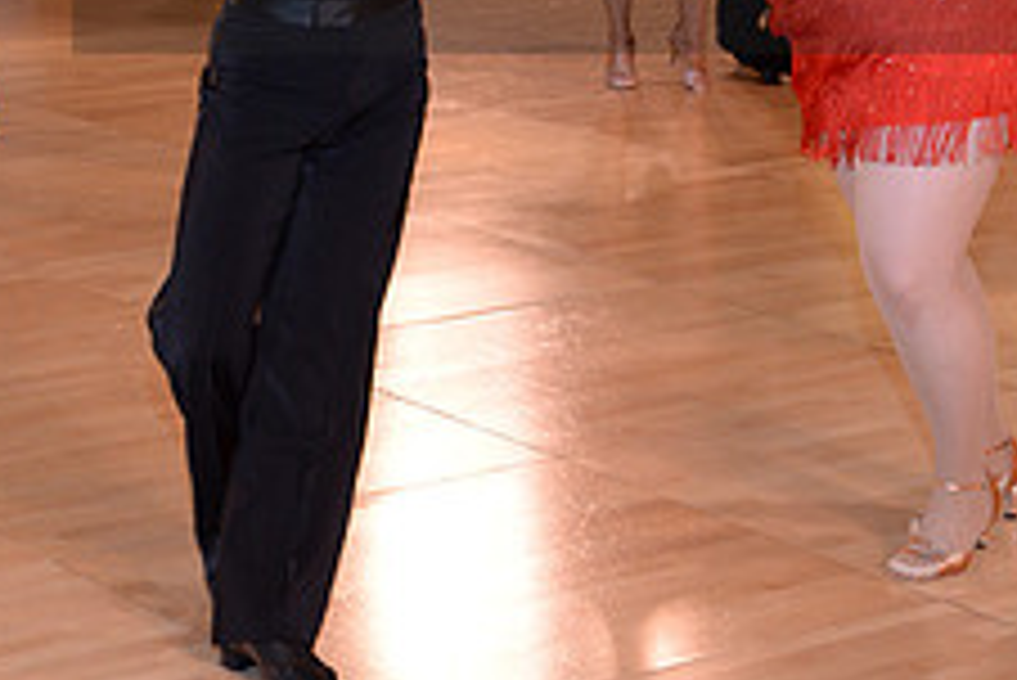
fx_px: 3477
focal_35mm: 123
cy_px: -95
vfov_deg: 11.0
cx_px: 695
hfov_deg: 16.6
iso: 2000
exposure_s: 1/200
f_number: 5.6
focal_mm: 48
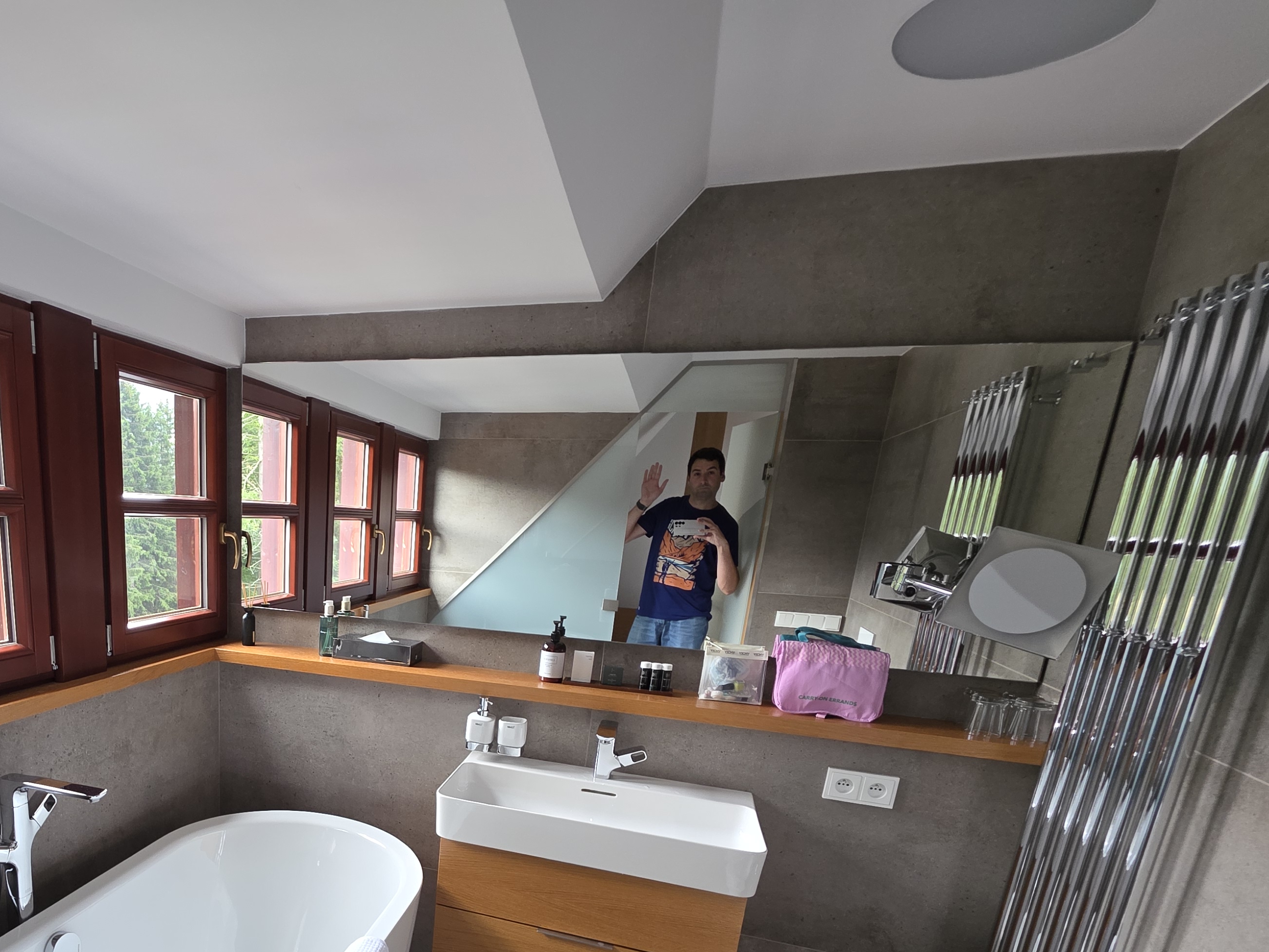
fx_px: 733
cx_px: 351
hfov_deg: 77.0
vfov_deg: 61.7
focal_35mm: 20
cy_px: 732
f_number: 1.9
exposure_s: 1/100
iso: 125
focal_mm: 2.2
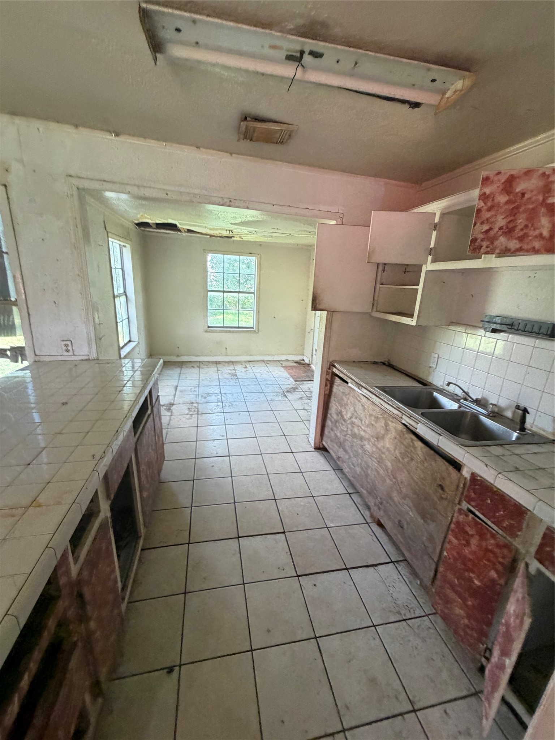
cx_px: 278
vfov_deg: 102.1
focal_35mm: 14
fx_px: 299
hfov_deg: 85.7
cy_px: 370
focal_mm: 2.22
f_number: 2.2
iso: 320
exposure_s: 1/79
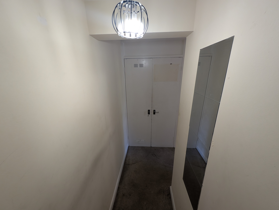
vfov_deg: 94.6
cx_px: 140
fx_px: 97
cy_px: 105
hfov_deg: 110.5
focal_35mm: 12
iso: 135
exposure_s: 1/50
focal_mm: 2.23
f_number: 1.95
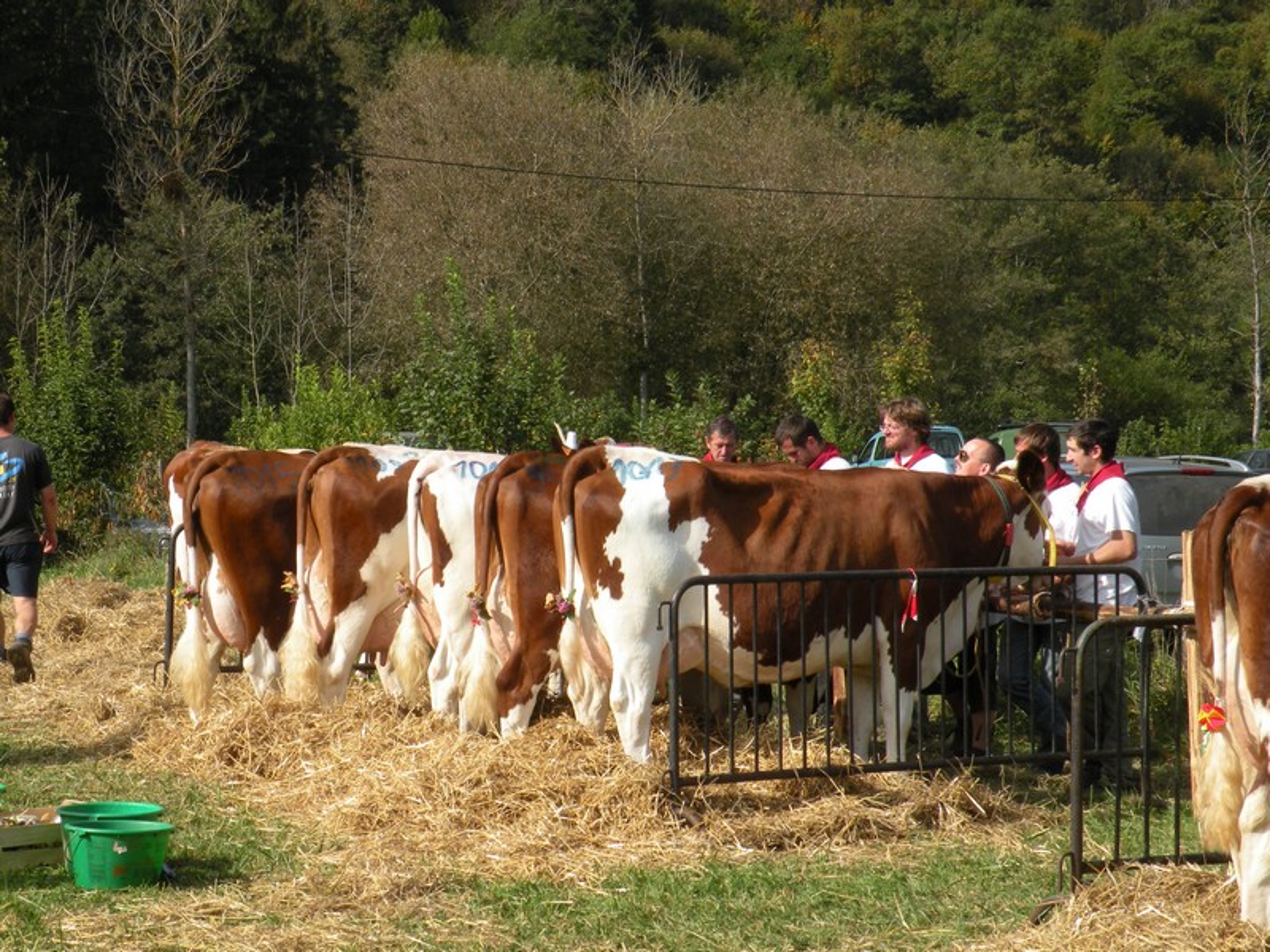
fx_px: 3082
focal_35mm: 84
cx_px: 635
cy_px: 476
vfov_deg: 17.6
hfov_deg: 23.3
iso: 64
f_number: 7.1
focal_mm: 14.9
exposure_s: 1/190
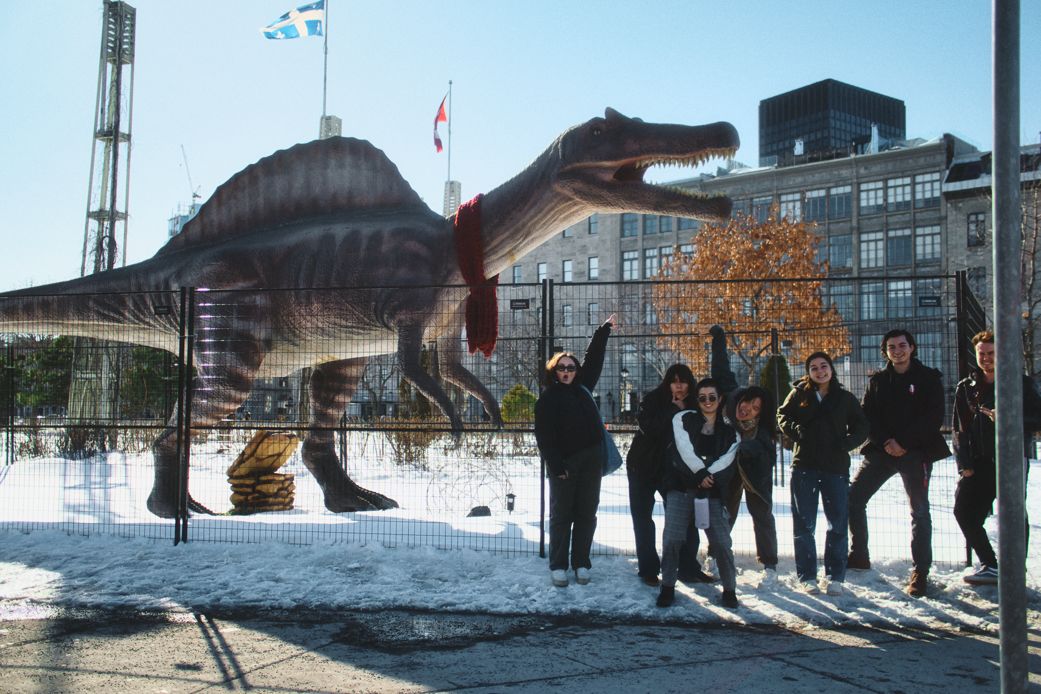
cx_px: 520
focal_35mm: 36
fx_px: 1041
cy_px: 347
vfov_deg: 36.9
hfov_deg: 53.1
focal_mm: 24
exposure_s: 1/1000
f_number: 1.8
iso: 100
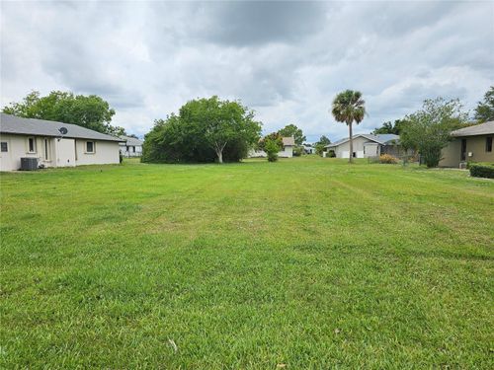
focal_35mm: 23
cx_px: 247
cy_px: 185
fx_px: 328
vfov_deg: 58.9
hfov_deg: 73.9
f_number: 1.7
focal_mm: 6.3
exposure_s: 1/1384
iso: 10
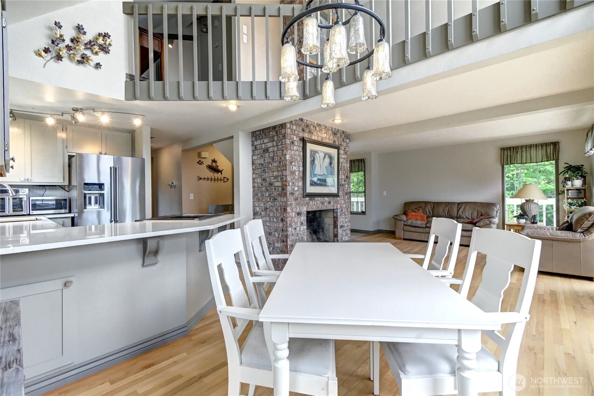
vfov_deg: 77.3
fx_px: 247
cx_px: 297
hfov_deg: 100.4
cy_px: 198
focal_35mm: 15
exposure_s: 1/25
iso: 3200
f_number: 11
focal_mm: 10
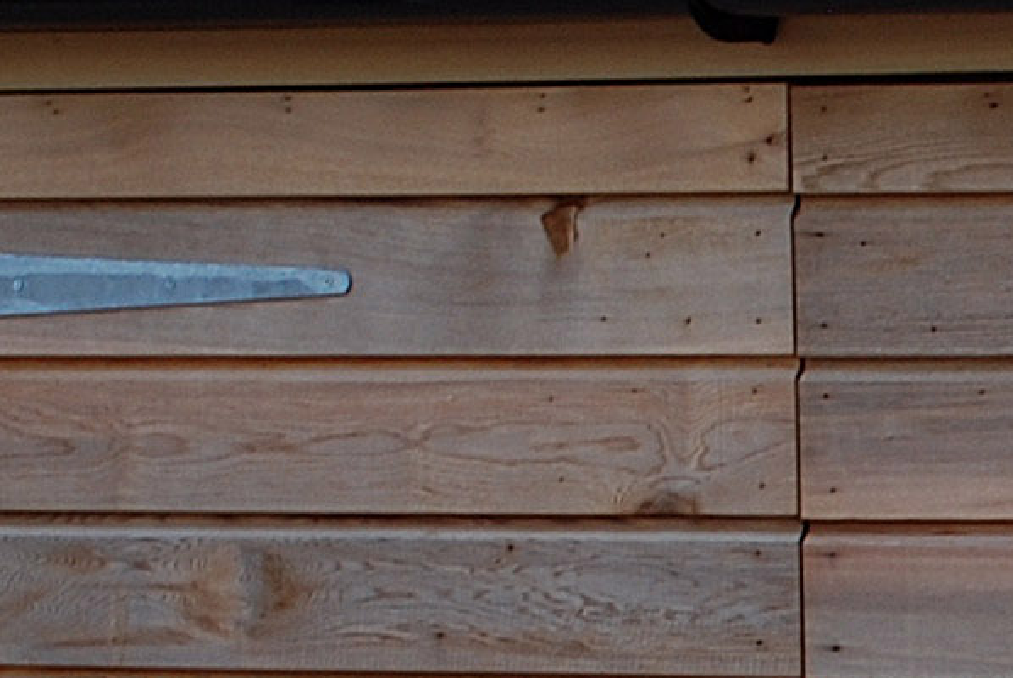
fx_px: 8485
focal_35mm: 301
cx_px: 1775
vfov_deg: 4.5
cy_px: 975
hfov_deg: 6.7
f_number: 6.3
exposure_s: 1/160
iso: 100
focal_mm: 31
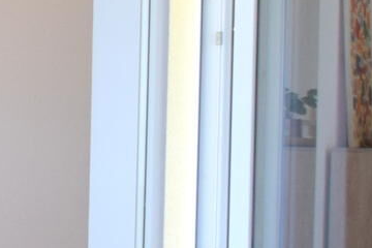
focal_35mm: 100
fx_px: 1033
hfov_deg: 13.1
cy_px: 103
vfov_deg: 13.7
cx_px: -601
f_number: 4.5
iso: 400
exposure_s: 1/80
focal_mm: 10
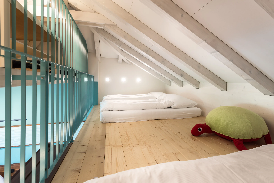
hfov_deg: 96.7
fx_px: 122
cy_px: 92
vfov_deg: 73.8
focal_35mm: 16
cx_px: 137
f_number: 7.1
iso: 100
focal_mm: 16
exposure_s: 1/1.67
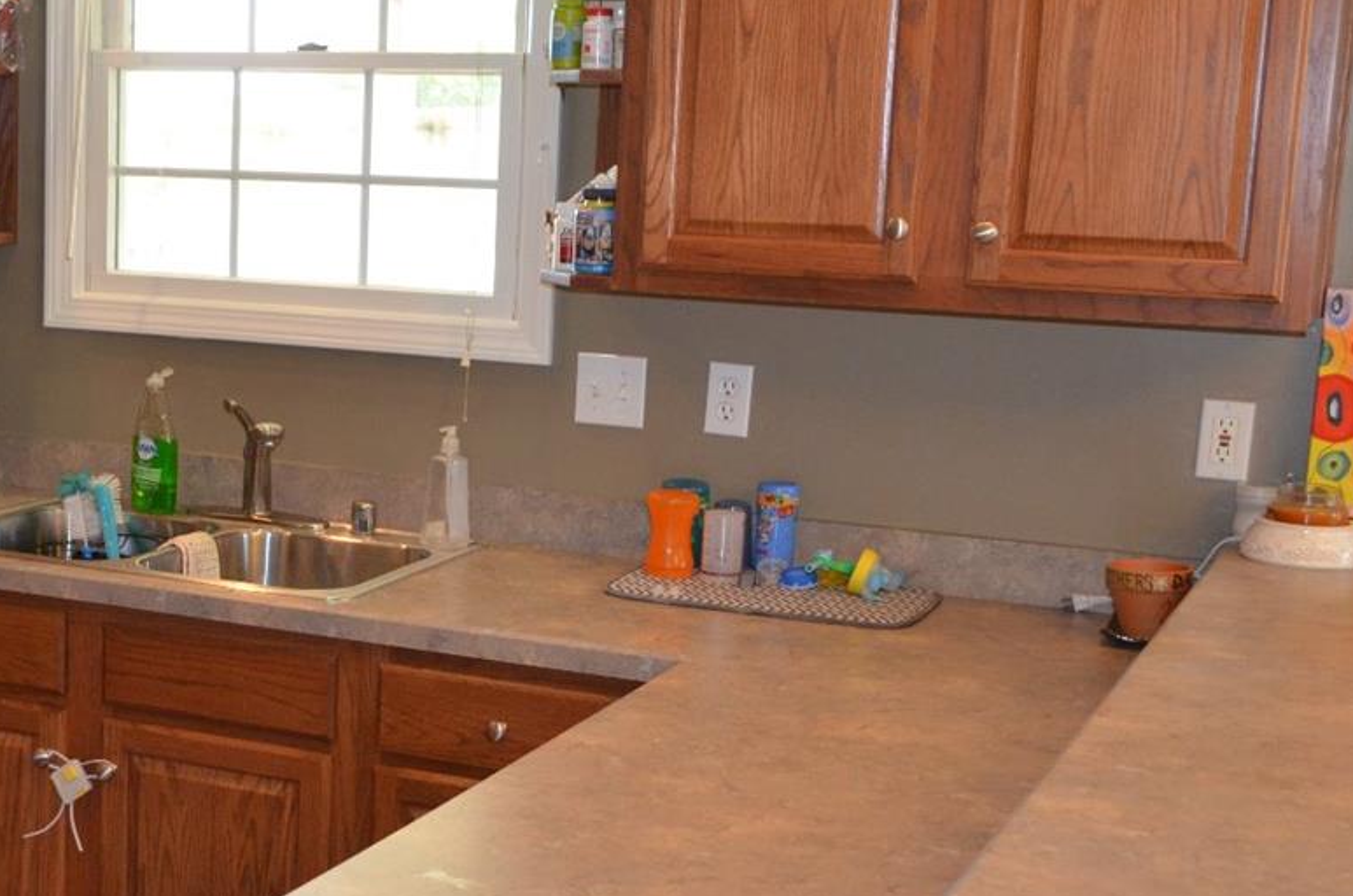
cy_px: 570
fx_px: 2400
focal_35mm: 64
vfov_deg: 21.1
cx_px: 212
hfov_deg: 30.5
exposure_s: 1/60
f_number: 3.8
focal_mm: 22
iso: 900
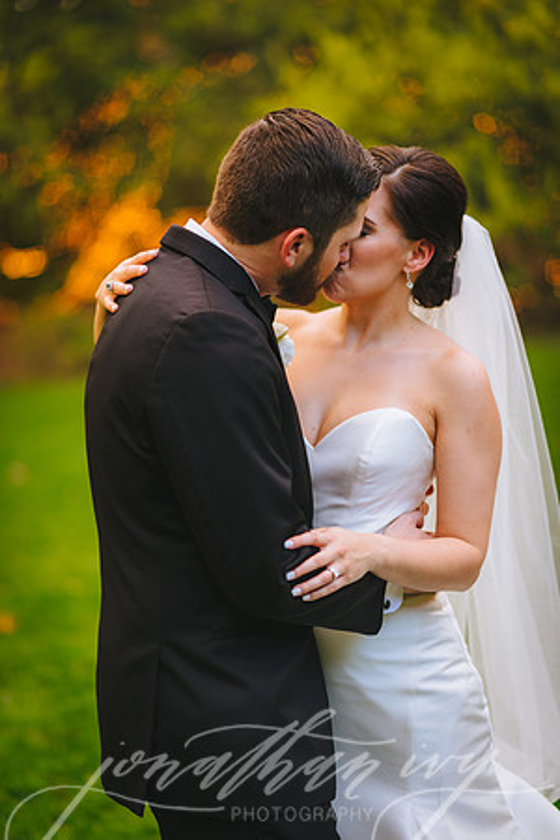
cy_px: 420
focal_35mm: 85
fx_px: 1983
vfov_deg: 23.9
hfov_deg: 16.1
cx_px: 280
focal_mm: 85
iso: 500
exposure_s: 1/250
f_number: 1.8
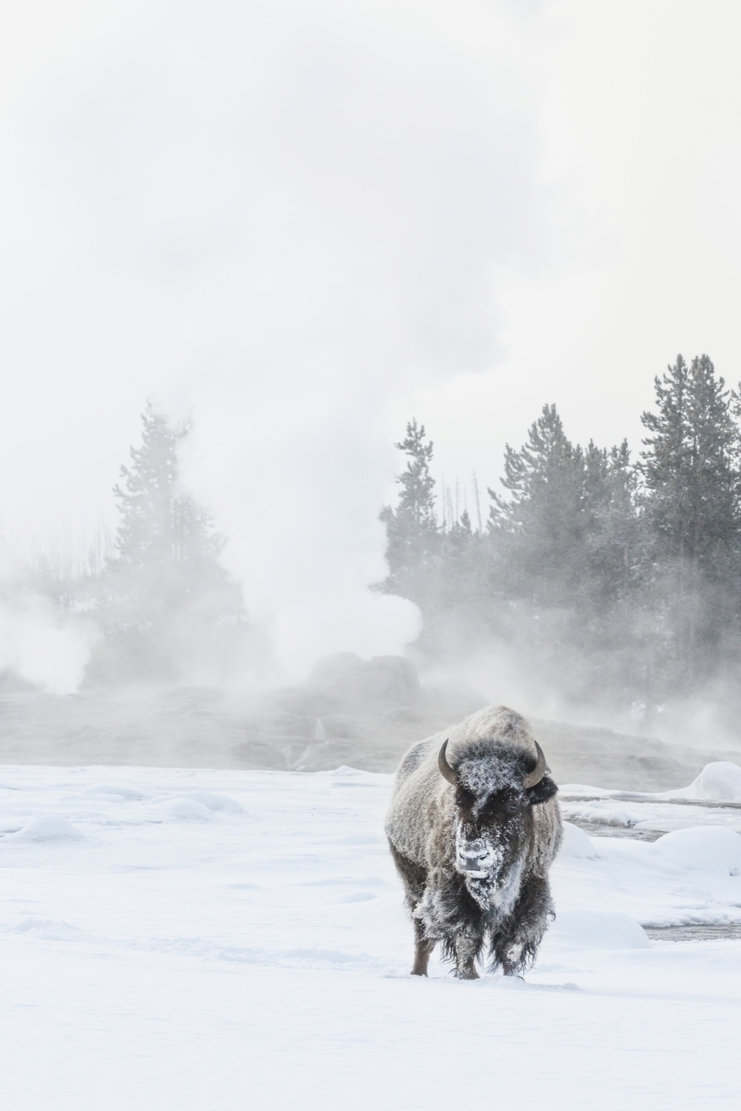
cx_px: 370
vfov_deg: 6.9
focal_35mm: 300
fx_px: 9257
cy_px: 556
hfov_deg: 4.6
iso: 500
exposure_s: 1/500
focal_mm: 200
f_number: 11
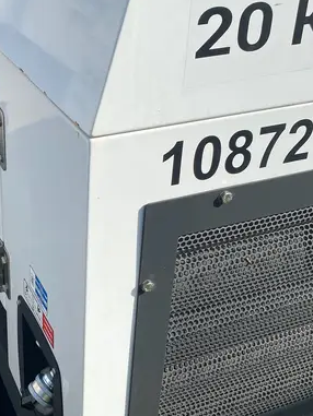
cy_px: 203
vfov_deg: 38.2
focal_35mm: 50
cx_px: 46
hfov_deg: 28.3
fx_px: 602
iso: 32
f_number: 1.8
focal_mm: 4.25
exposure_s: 1/4115
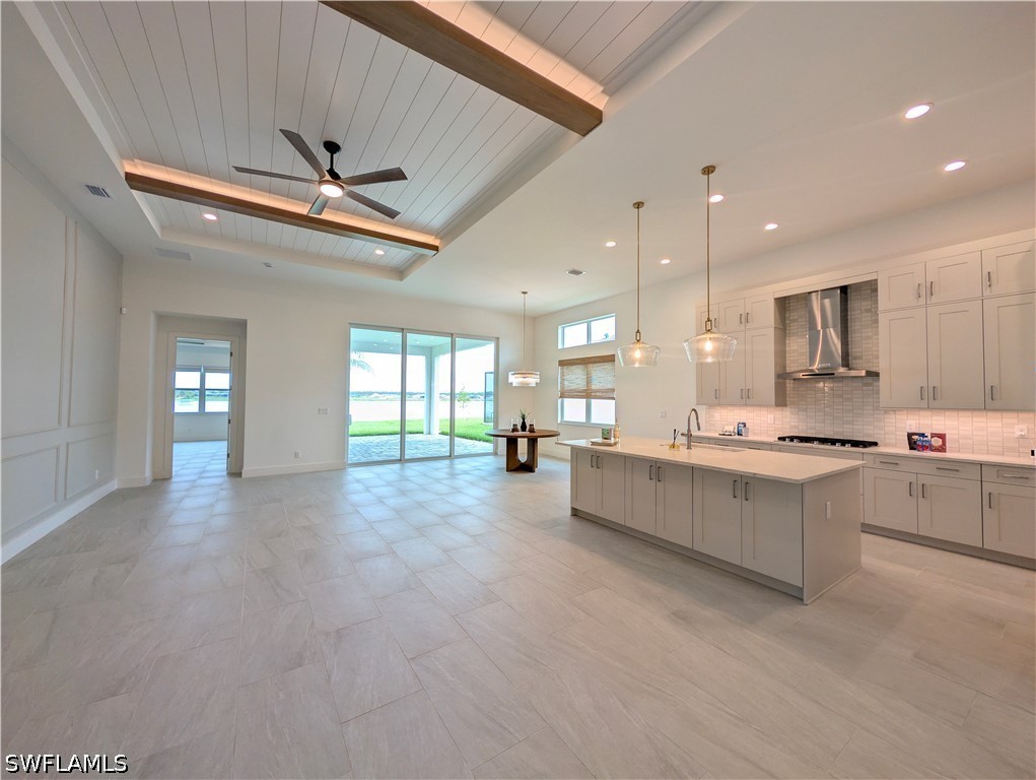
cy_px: 390
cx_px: 518
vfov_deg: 94.6
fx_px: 360
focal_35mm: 12
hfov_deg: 110.5
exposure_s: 1/120
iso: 52
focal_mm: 2.02
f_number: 1.7
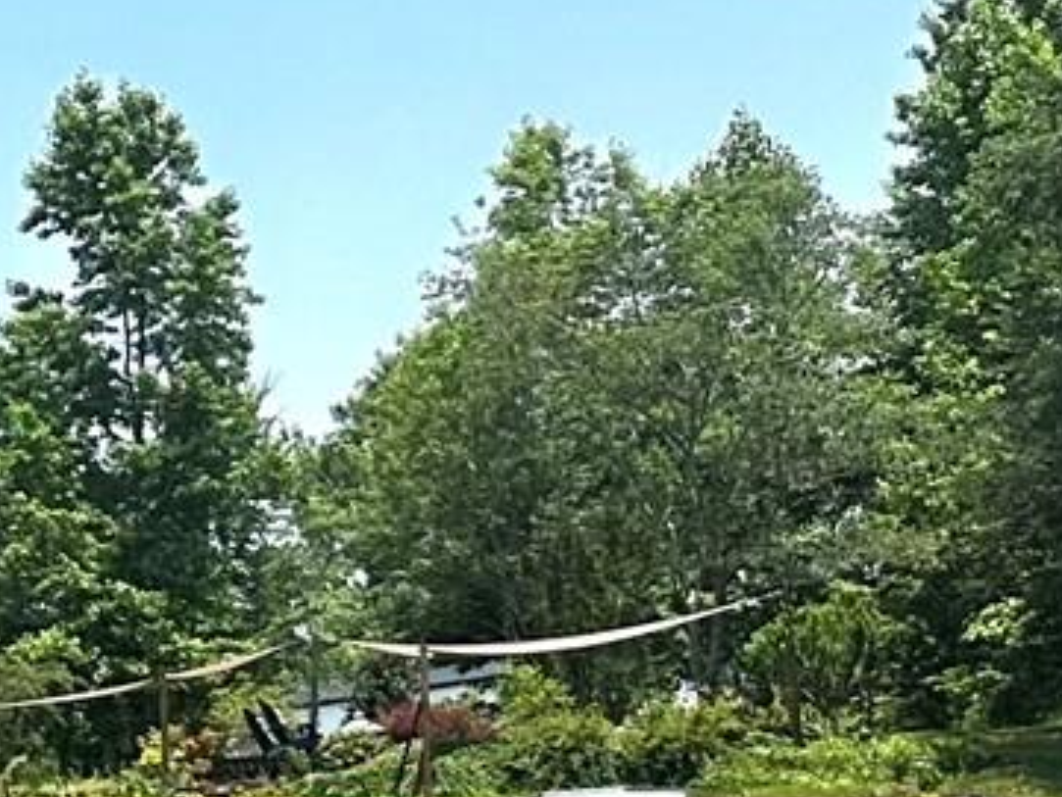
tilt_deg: +2.1
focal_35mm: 136
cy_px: 1141
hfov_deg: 10.8
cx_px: -1933
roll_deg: -0.5
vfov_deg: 10.6
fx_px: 4174
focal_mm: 6.86
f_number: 1.78
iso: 80
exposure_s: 1/3356
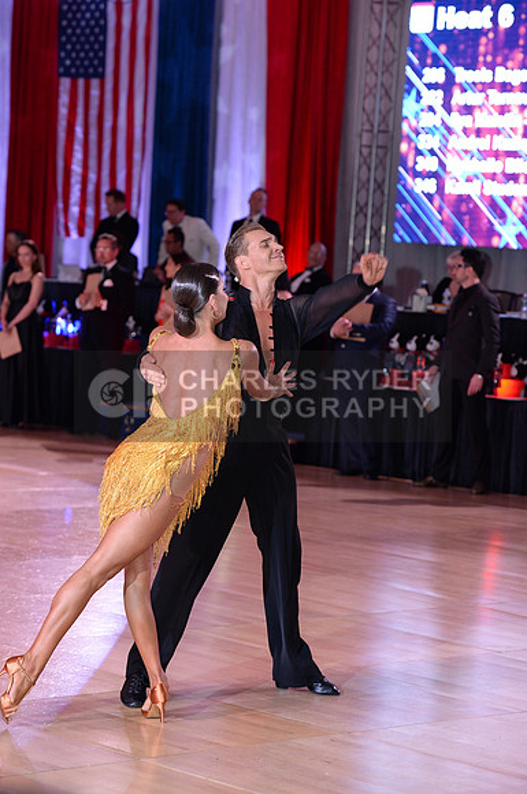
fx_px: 2687
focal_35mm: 122
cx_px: 264
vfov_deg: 16.8
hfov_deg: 11.2
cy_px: 397
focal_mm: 122
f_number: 4.5
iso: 1600
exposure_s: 1/250
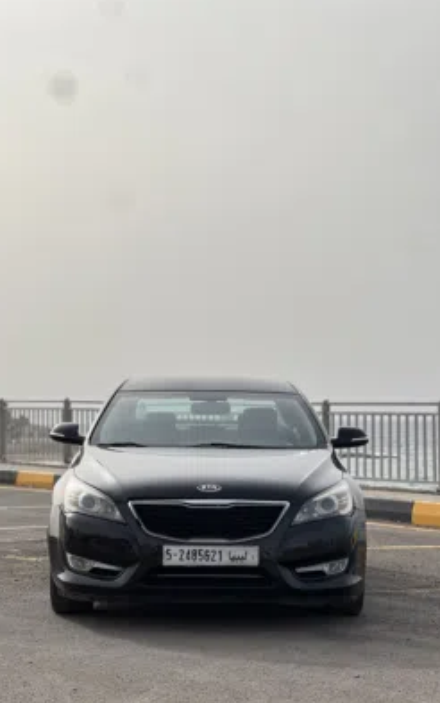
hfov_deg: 15.7
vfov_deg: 24.9
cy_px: 352
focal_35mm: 83
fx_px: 1591
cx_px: 218
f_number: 2.8
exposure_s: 1/978
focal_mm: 9
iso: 32
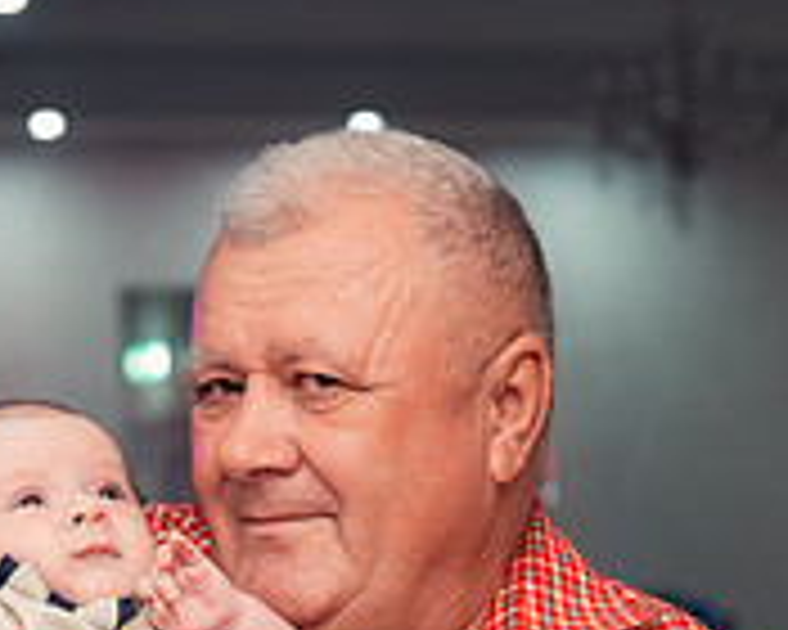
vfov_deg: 8.9
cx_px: 311
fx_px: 3988
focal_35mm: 171
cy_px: 810
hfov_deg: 11.3
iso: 2000
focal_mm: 55
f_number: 3.5
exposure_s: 1/250
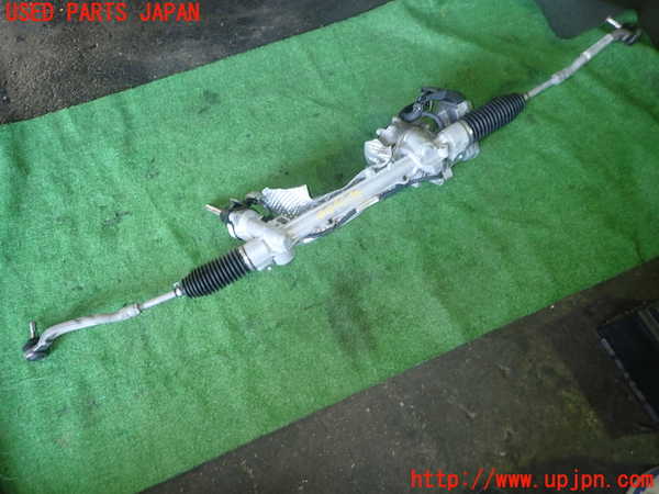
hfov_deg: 69.4
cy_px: 247
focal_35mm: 25
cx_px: 330
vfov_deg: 54.9
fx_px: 476
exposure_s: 1/30
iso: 200
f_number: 2
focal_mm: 4.5
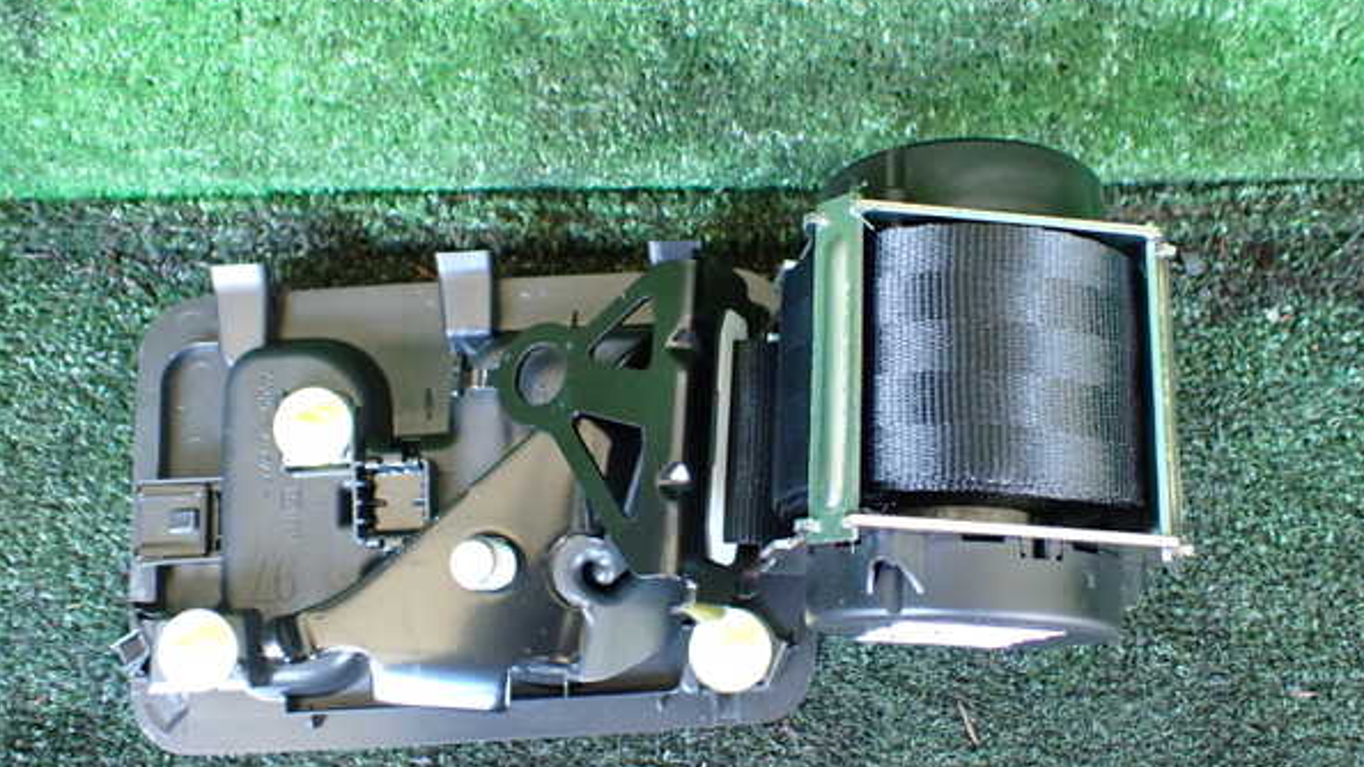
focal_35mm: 33
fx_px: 1193
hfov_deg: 59.5
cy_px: 409
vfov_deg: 35.6
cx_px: 687
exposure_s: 1/60
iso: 800
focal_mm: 5.4
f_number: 2.3
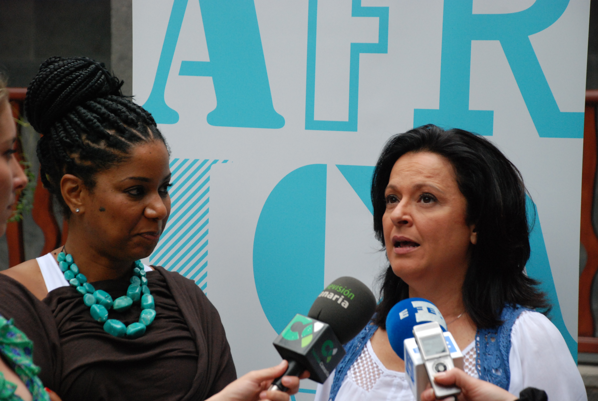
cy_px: 200
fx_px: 2120
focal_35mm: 128
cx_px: 299
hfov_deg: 16.1
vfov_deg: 10.8
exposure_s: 1/400
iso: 800
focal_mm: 85
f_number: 5.6
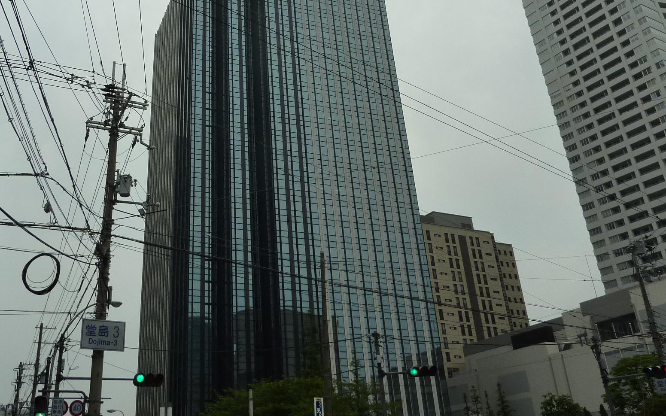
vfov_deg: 35.2
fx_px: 635
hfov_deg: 54.6
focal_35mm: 35
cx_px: 243
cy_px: 90
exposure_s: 1/400
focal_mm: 4.1
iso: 125
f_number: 4
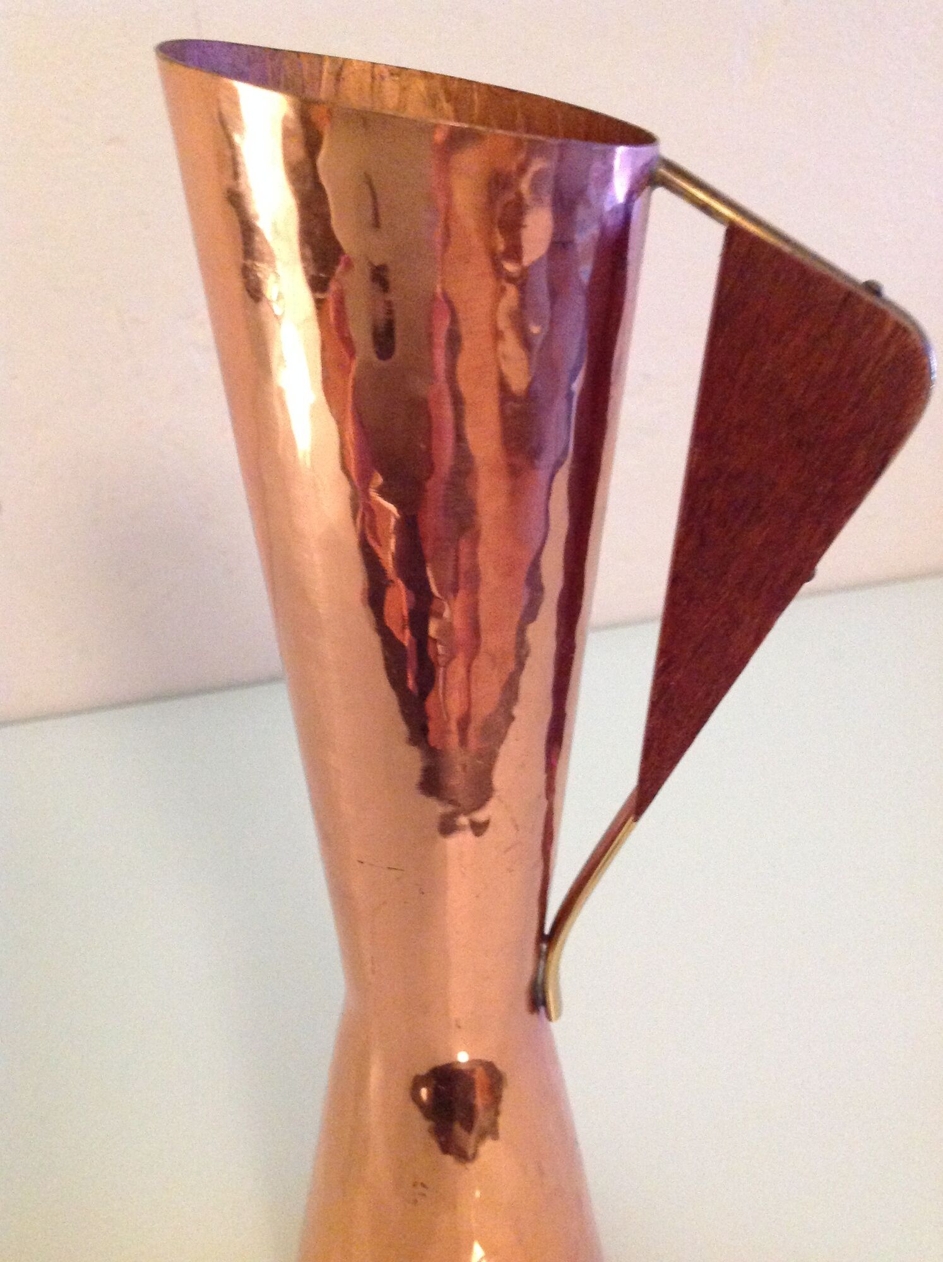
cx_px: 472
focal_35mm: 35
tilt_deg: -25.2
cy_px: 631
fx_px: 1275
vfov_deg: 52.7
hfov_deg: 40.6
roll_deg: +1.4
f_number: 2.4
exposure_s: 1/17
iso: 500
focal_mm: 4.28
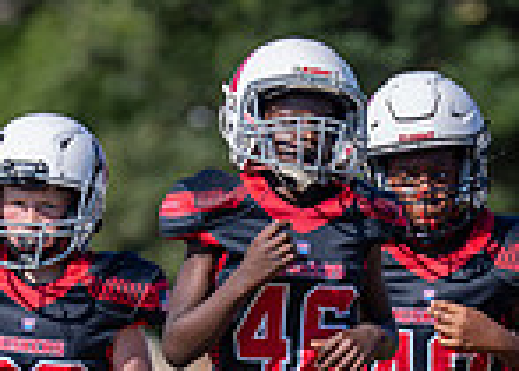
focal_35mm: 859
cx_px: 393
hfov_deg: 2.3
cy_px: 436
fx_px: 12662
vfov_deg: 1.7
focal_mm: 200
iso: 160
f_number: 2.8
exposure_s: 1/3200
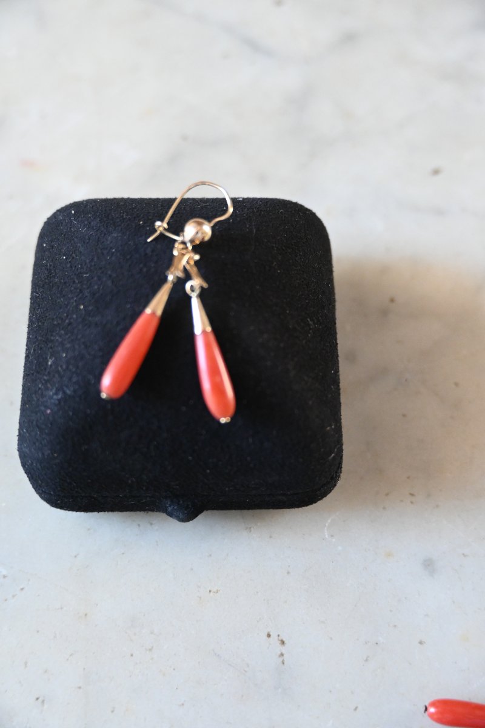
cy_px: 364
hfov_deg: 25.1
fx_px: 1091
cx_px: 242
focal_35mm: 54
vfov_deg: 36.9
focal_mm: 36
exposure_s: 1/125
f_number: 4.2
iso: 2800
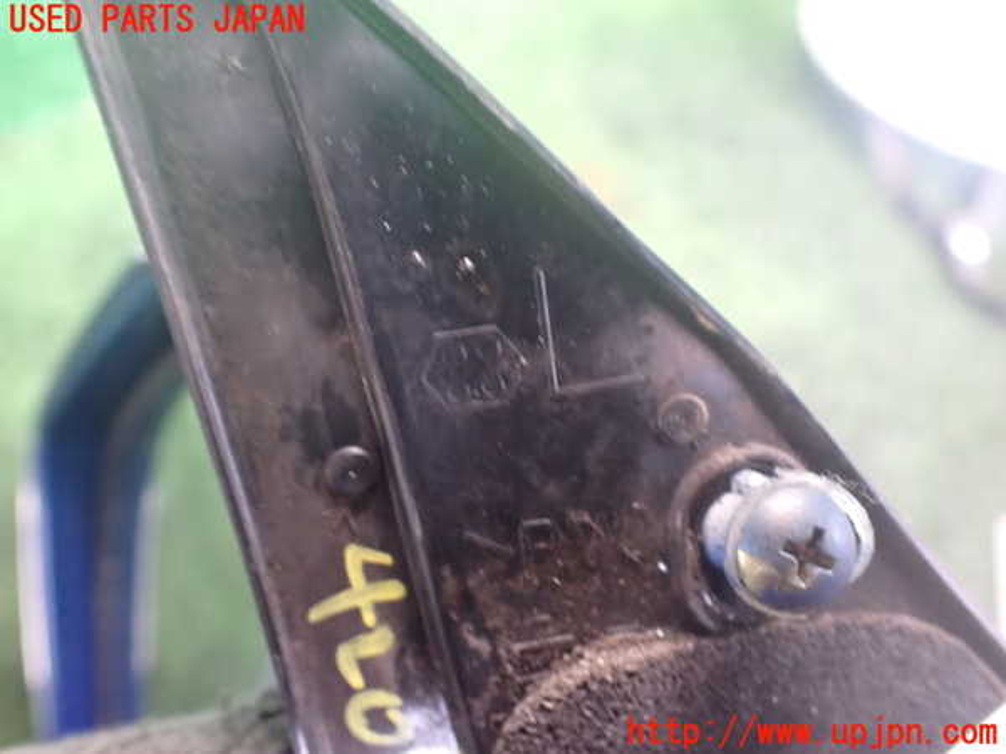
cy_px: 377
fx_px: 872
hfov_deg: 60.0
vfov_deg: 46.8
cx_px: 503
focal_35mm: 30
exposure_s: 1/30
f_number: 2.3
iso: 1250
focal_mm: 5.4
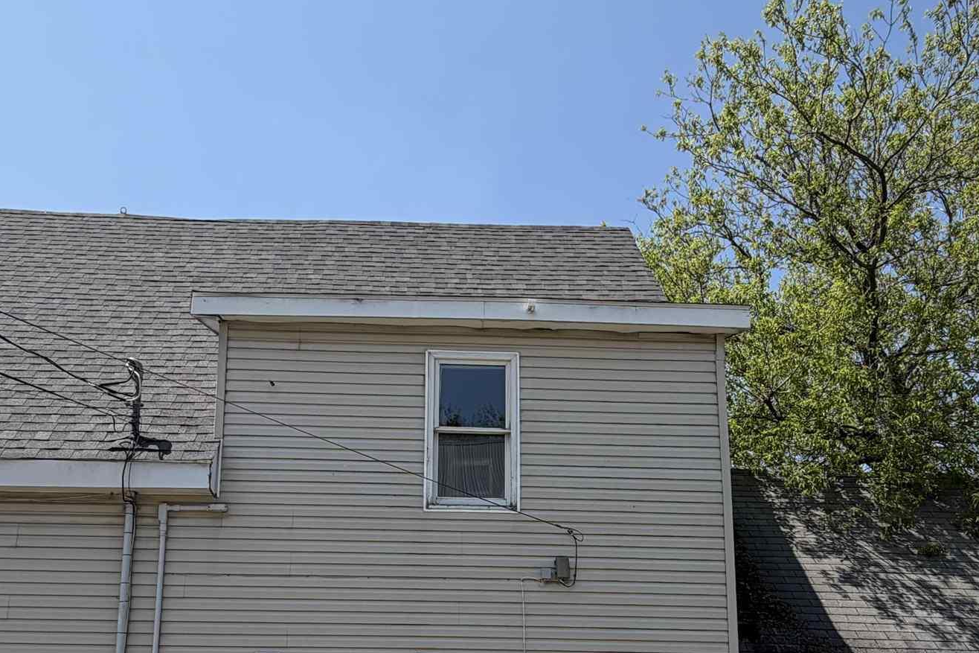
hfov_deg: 55.7
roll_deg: -0.9
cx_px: 439
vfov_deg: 36.9
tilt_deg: +11.6
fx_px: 924
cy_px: 559
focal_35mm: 34
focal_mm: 2.22
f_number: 2.2
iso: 20
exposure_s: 1/770
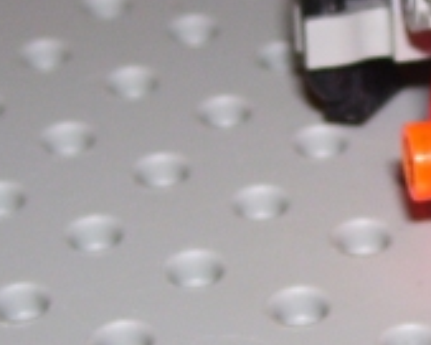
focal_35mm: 170
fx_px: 2169
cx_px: 466
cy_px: 152
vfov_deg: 9.1
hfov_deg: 11.2
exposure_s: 1/60
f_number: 2.7
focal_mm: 6
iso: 80
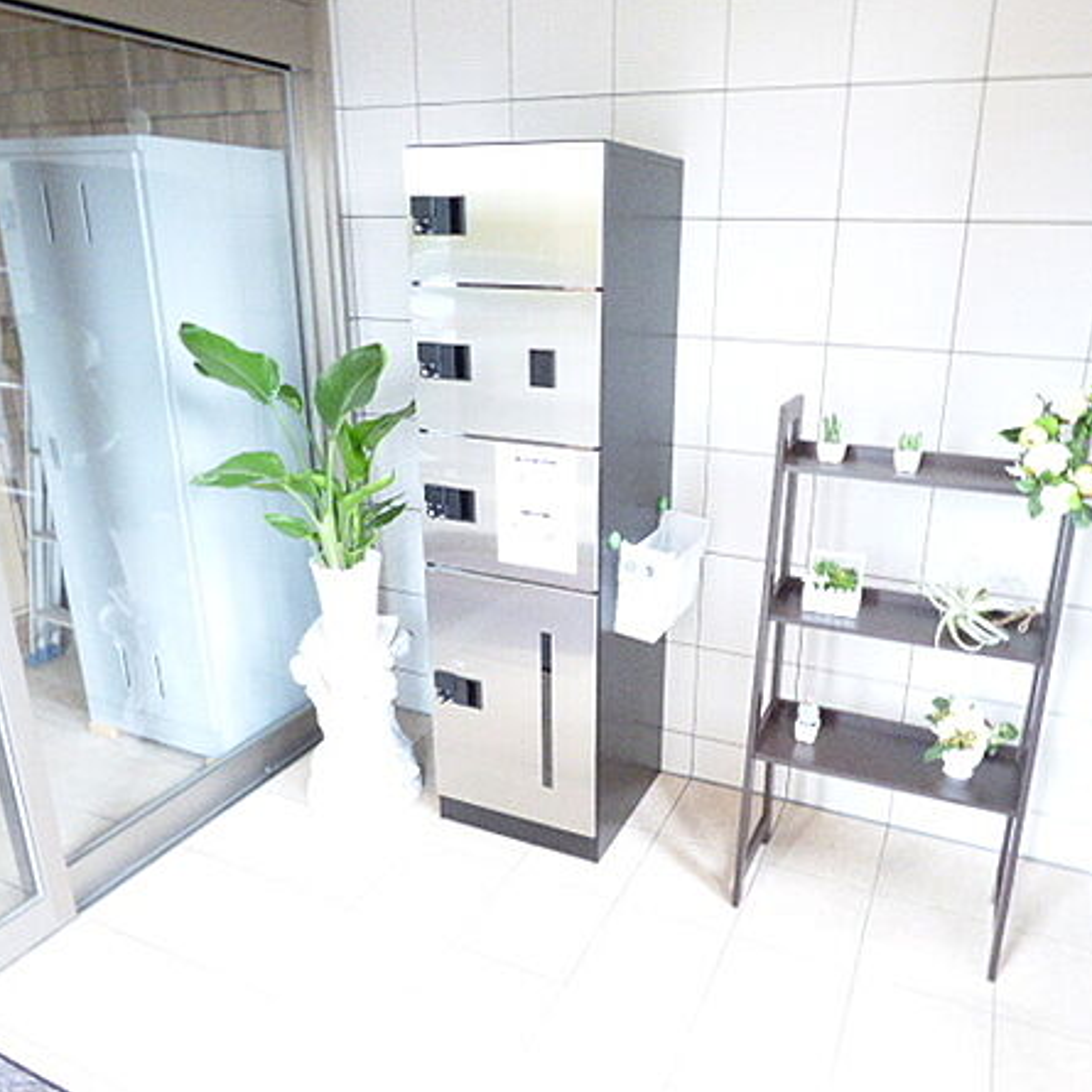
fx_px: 892
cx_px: 609
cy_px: 545
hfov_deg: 62.7
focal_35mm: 25
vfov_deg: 62.9
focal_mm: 3.7
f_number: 5
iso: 800
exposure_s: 1/4
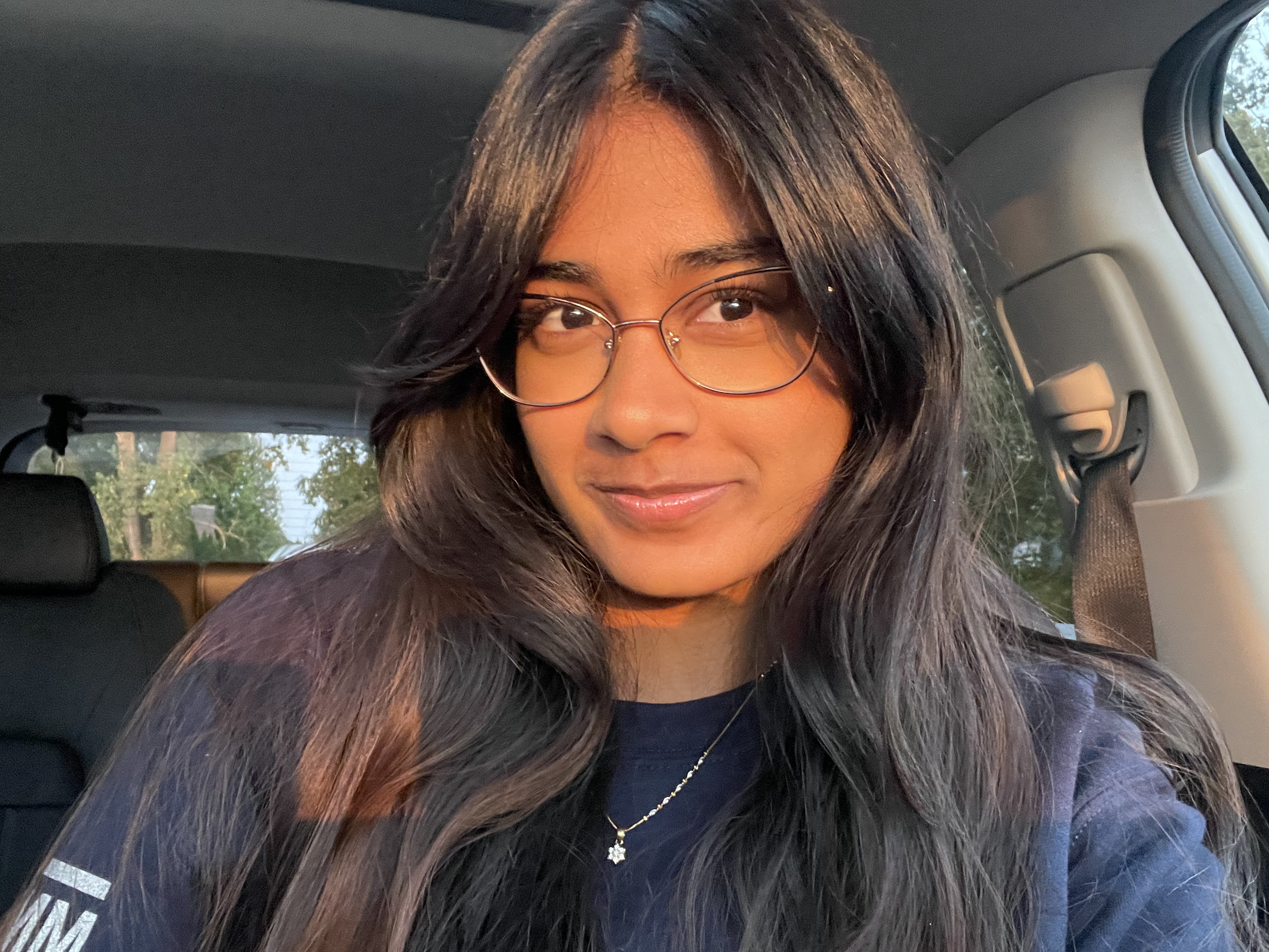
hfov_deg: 59.9
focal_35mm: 30
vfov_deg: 46.4
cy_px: 586
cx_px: 601
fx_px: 1100
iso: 400
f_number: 2.2
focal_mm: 2.71
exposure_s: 1/40
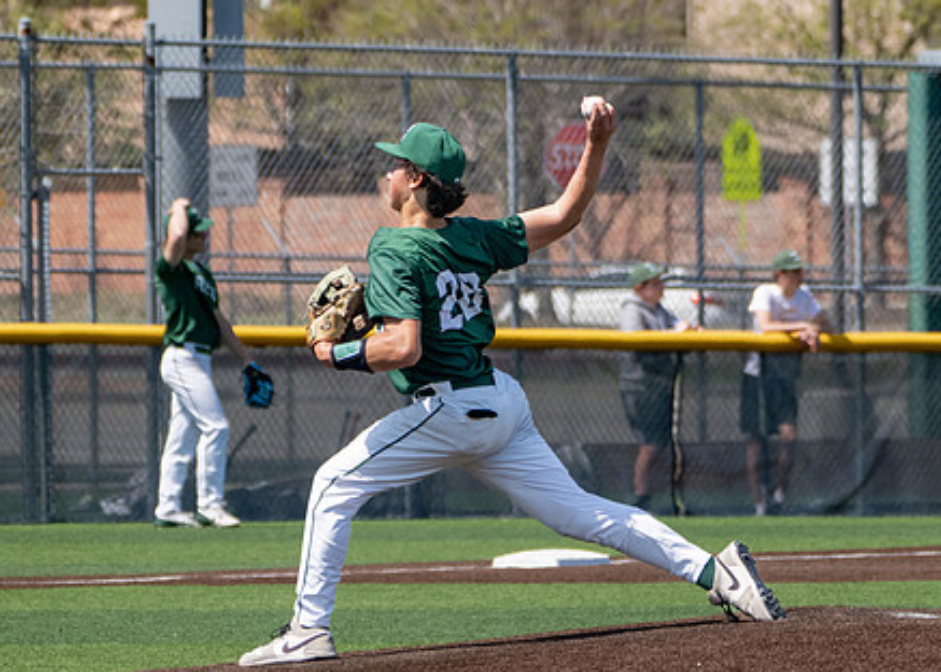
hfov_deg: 4.3
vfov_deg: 3.1
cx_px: 571
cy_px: 287
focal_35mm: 470
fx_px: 12559
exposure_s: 1/2000
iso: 640
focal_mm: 245
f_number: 8
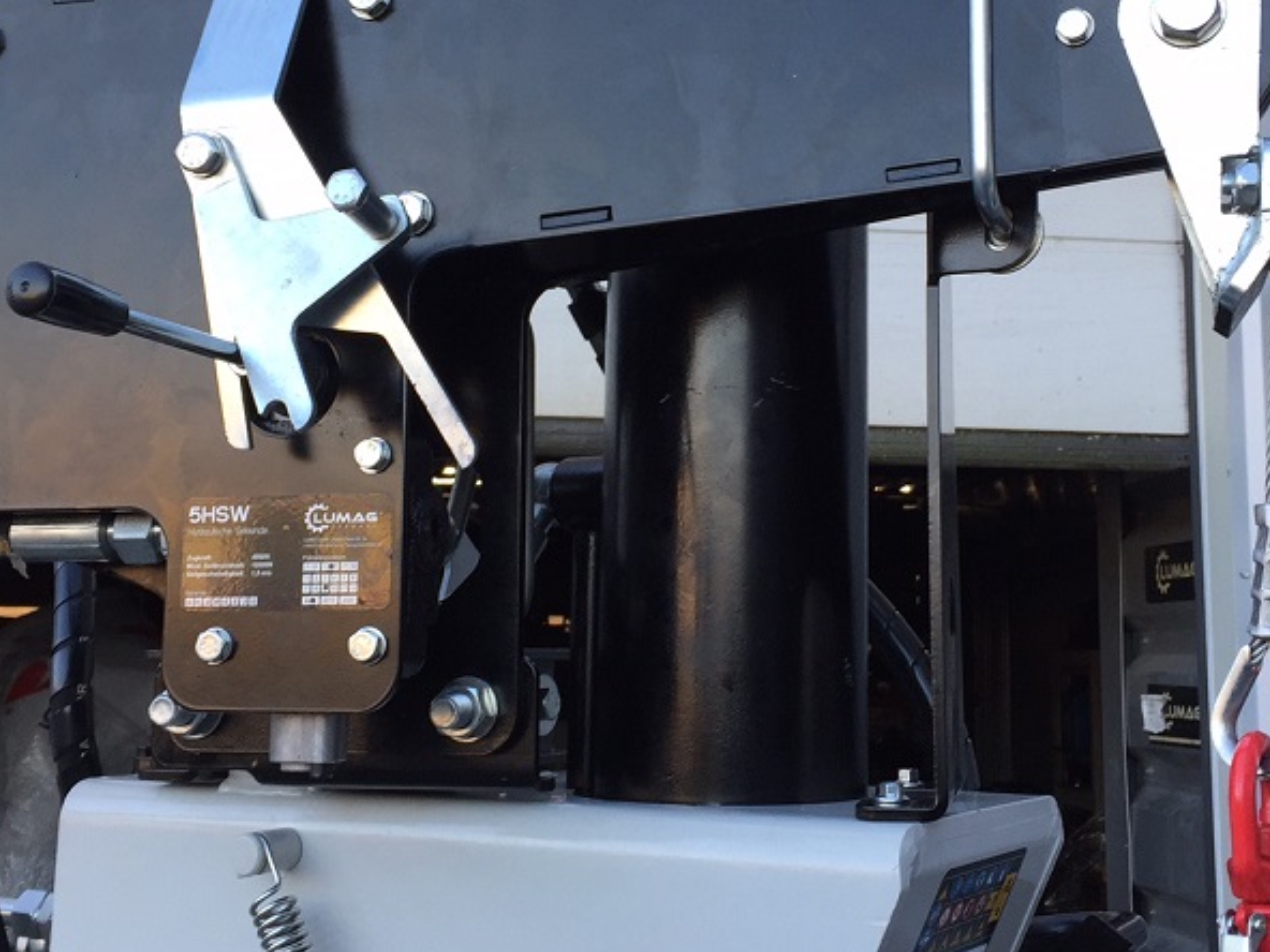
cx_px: 671
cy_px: 339
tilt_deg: +9.5
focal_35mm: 49
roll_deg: -1.3
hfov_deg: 38.9
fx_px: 1798
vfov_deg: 29.5
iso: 32
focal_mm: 4.15
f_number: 2.2
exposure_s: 1/100
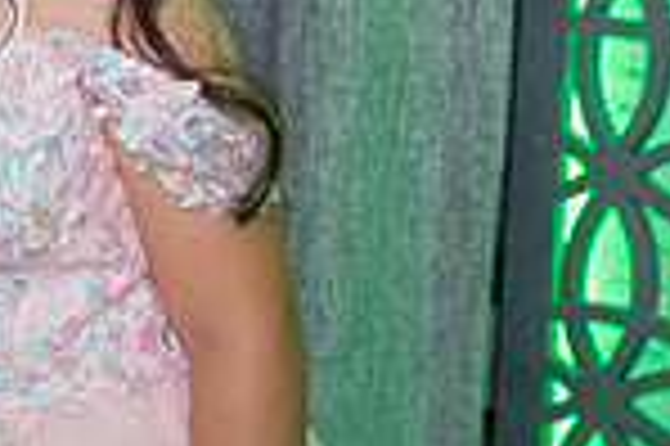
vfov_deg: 8.8
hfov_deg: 12.2
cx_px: -517
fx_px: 2900
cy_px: 214
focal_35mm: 156
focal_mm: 40
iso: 1000
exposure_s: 1/125
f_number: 4.5
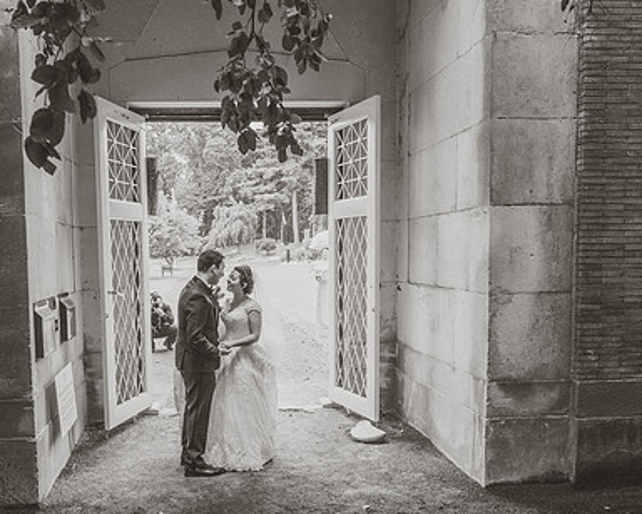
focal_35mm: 34
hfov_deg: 52.3
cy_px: 311
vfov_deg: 43.1
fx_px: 646
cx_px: 242
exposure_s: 1/500
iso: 2000
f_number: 2.8
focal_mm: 16
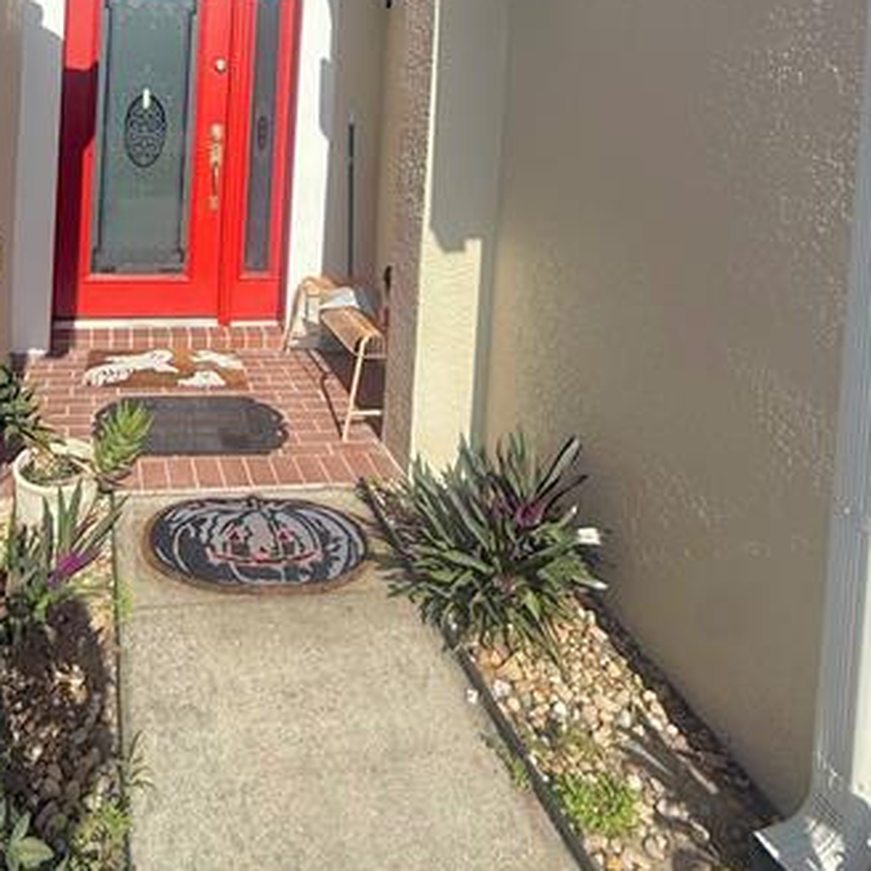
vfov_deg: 49.7
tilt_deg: -0.7
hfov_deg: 54.0
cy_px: 93
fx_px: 826
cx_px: 260
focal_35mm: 29
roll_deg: -0.8
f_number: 2.2
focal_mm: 2.22
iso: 50
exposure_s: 1/2717
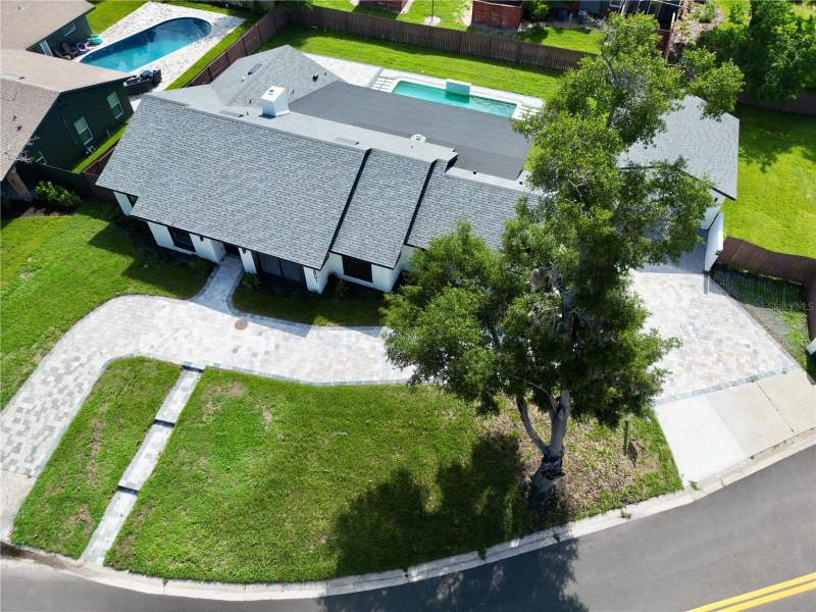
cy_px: 306
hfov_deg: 71.6
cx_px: 408
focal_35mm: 24
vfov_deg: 56.8
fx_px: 566
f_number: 1.7
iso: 140
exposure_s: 1/2500
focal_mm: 6.72
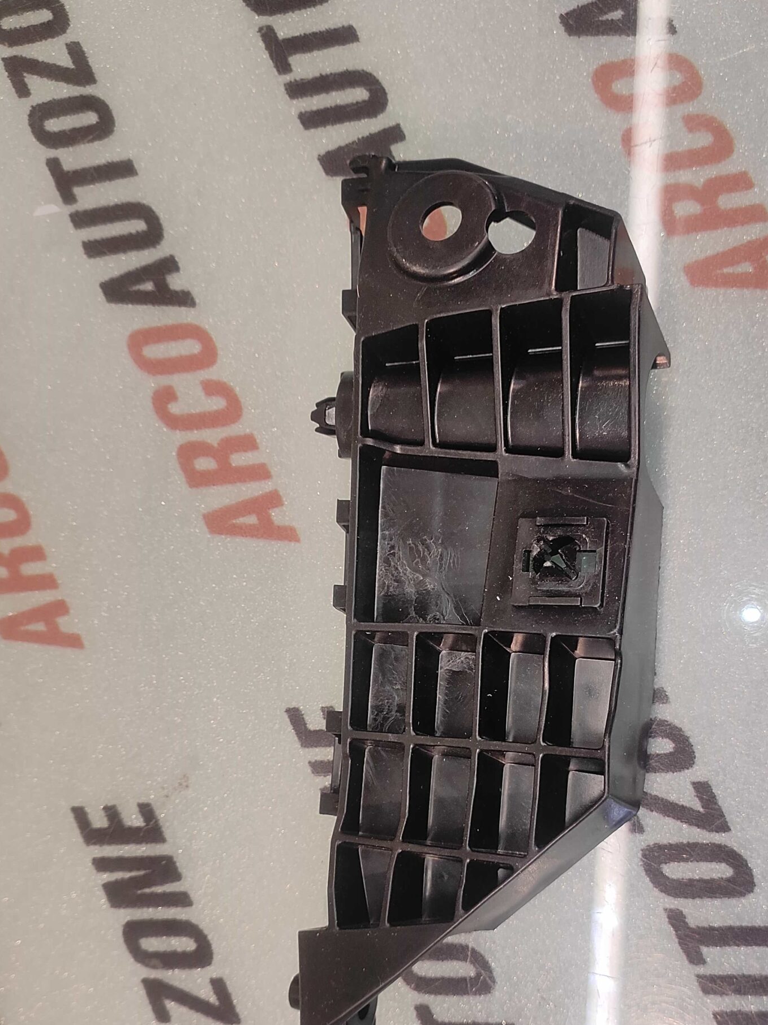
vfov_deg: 70.5
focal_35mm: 24
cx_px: 460
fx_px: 711
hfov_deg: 56.3
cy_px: 641
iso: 136
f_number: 1.79
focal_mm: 4.74
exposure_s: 1/50
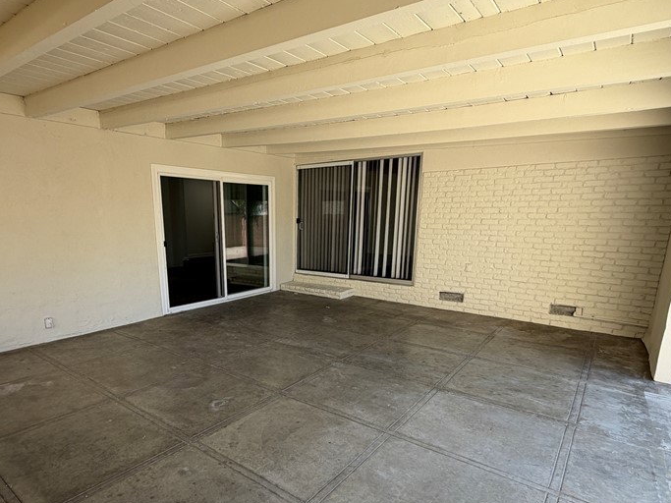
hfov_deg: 78.4
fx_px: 407
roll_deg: +1.0
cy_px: 310
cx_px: 283
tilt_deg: -13.3
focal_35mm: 21
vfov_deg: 62.7
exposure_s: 1/121
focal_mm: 2.22
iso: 50
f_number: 2.2
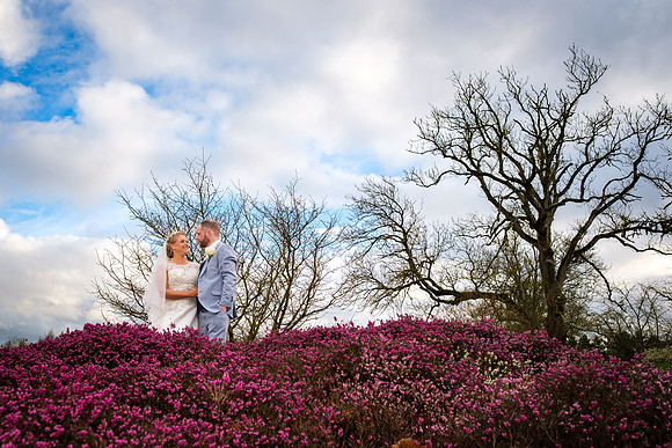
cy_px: 262
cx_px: 278
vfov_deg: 45.6
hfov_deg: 64.2
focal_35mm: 28
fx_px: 531
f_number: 5.6
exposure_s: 1/250
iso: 160
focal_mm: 16
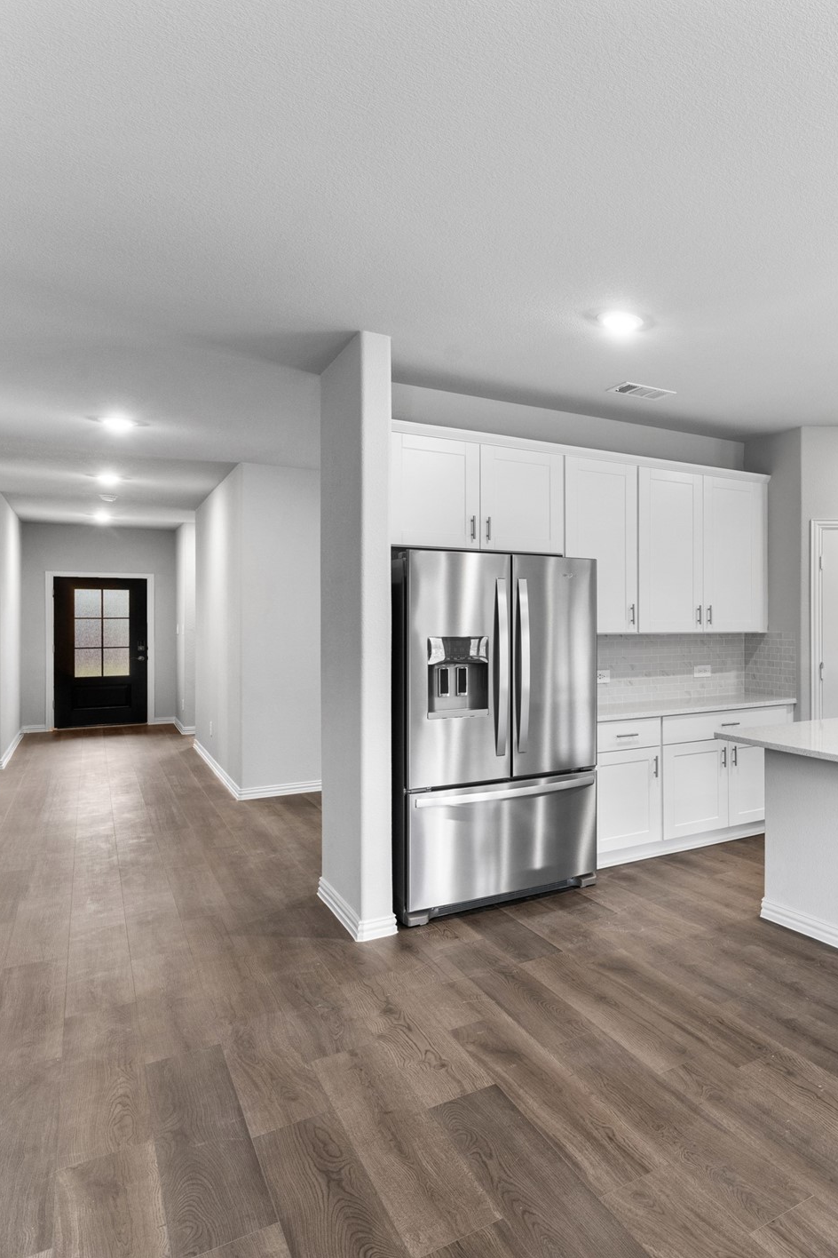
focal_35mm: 24
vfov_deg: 73.9
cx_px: 938
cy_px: 617
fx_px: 835
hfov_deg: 41.5
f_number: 9
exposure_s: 1/2.5
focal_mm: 15.6
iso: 640
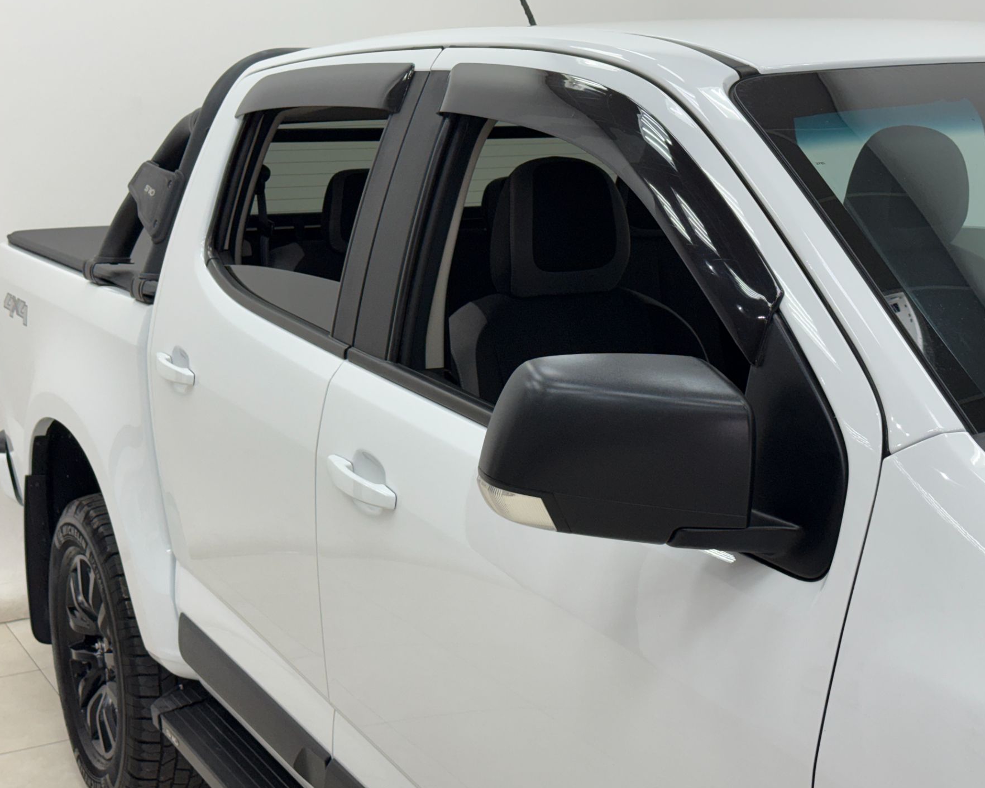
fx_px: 1487
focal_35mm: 51
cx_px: 496
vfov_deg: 29.7
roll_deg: +1.3
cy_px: 397
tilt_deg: -9.9
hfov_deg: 36.7
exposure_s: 1/120
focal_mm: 6.76
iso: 80
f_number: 1.78
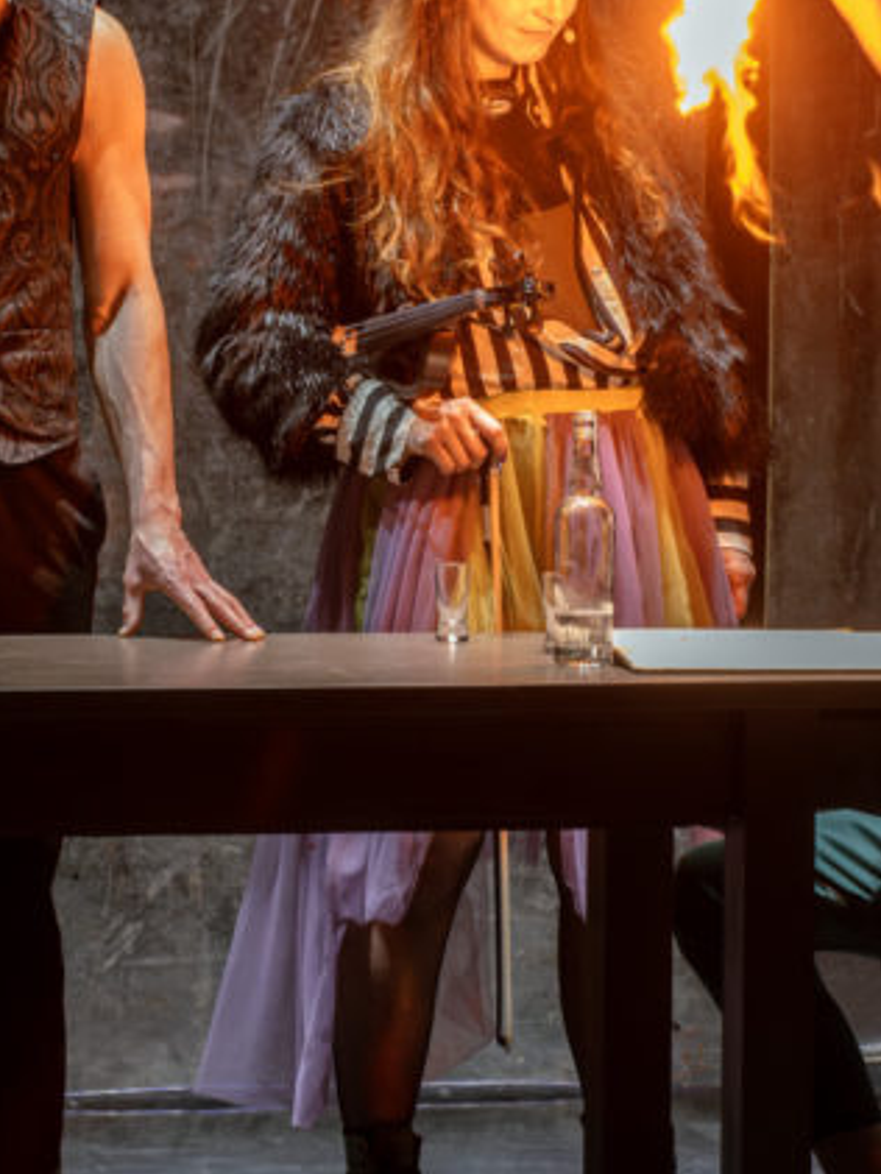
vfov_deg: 6.5
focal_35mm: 305
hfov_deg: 4.9
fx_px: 10345
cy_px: 429
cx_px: 452
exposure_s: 1/125
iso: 2500
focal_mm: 125
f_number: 5
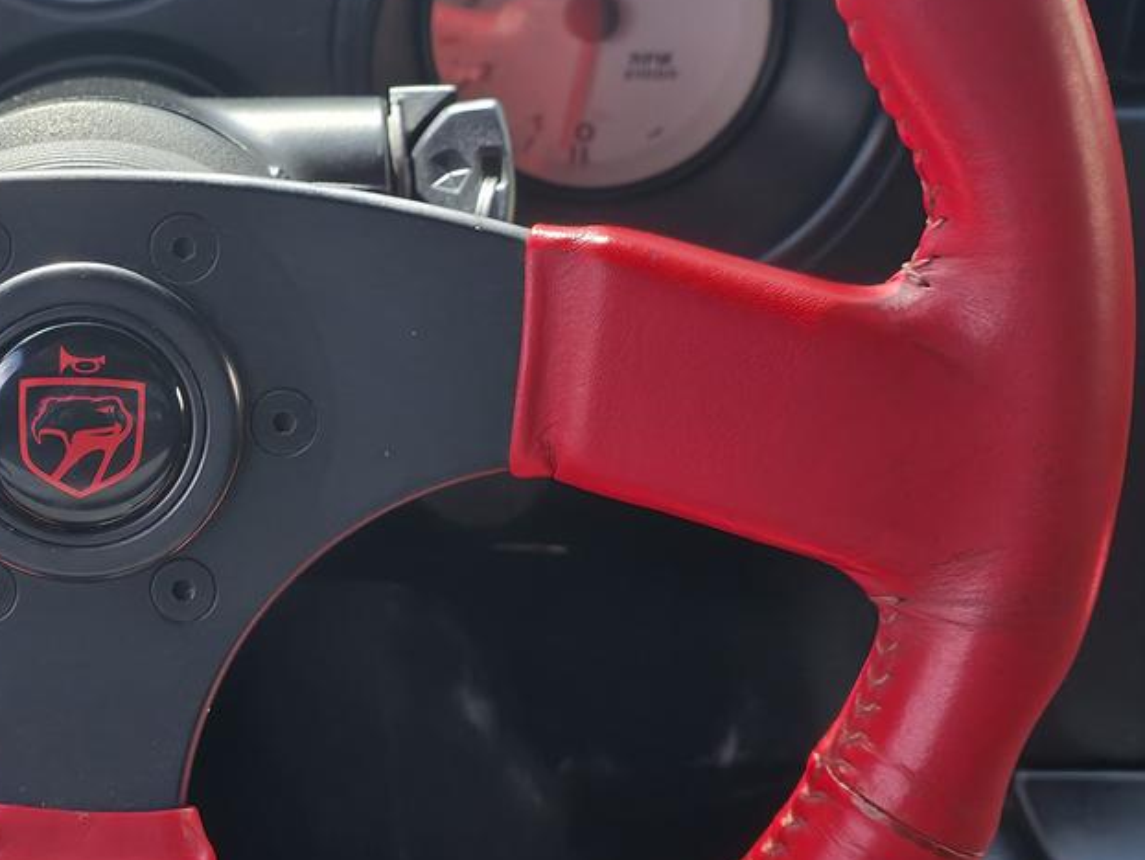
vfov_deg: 20.4
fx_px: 2382
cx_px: 90
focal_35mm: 72
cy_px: 385
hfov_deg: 26.0
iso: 25
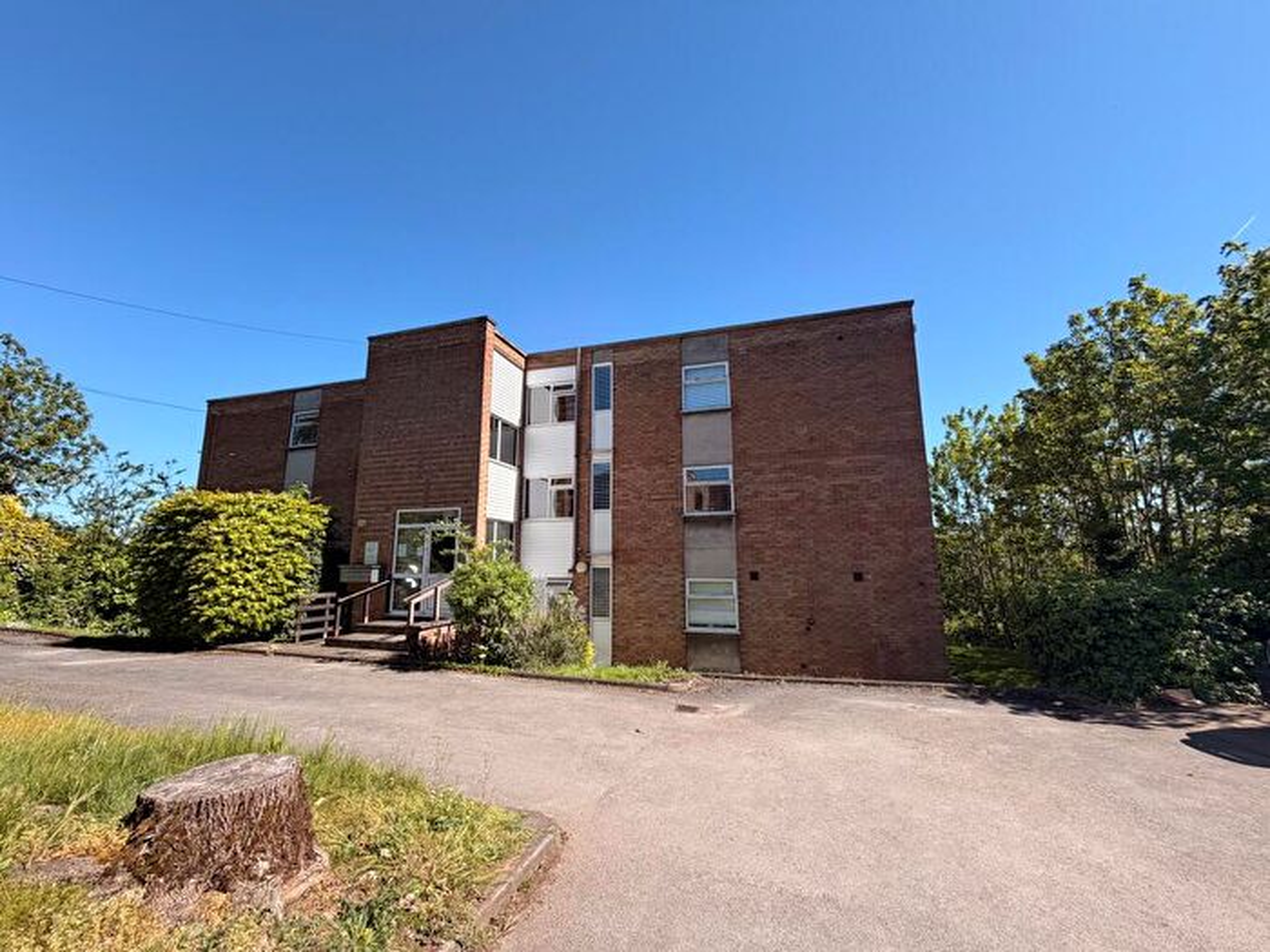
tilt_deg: +10.5
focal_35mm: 14
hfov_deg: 102.1
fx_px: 514
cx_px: 635
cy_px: 476
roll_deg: -0.1
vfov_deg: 85.7
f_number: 2.2
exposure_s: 1/770
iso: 32
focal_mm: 2.22
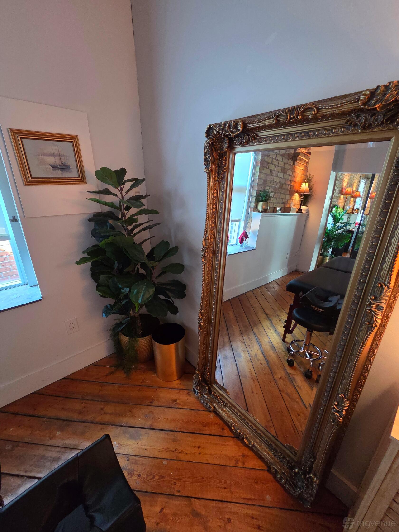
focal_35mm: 13
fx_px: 200
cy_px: 266
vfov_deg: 106.2
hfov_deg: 89.9
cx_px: 200
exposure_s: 1/50.3
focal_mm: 2.2
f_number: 2.2
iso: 1000
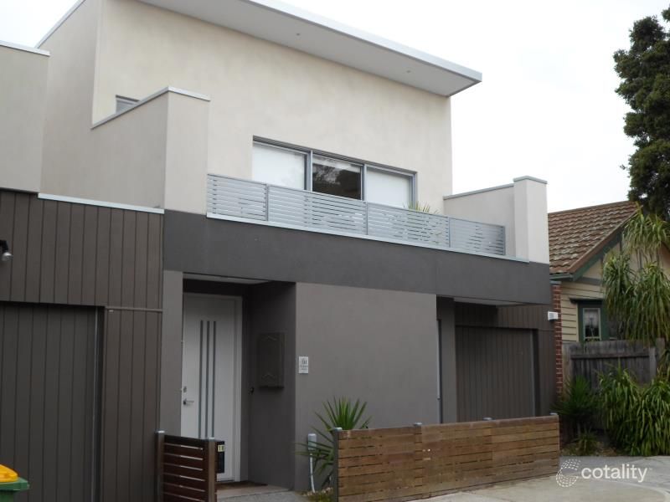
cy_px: 251
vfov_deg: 33.6
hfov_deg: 43.9
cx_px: 335
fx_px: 832
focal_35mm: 43
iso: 80
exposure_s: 1/180
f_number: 3.2
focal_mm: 7.8
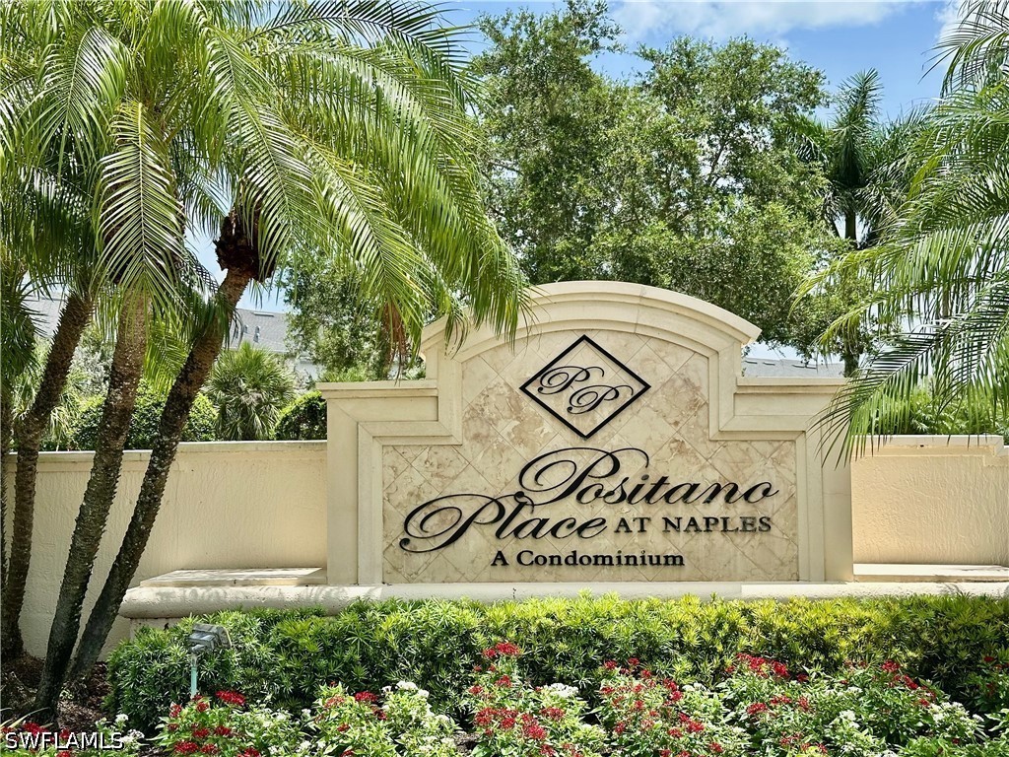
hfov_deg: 39.7
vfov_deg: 30.3
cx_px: 504
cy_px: 378
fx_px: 1399
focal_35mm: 48
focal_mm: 6.86
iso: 64
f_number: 1.78
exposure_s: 1/2358
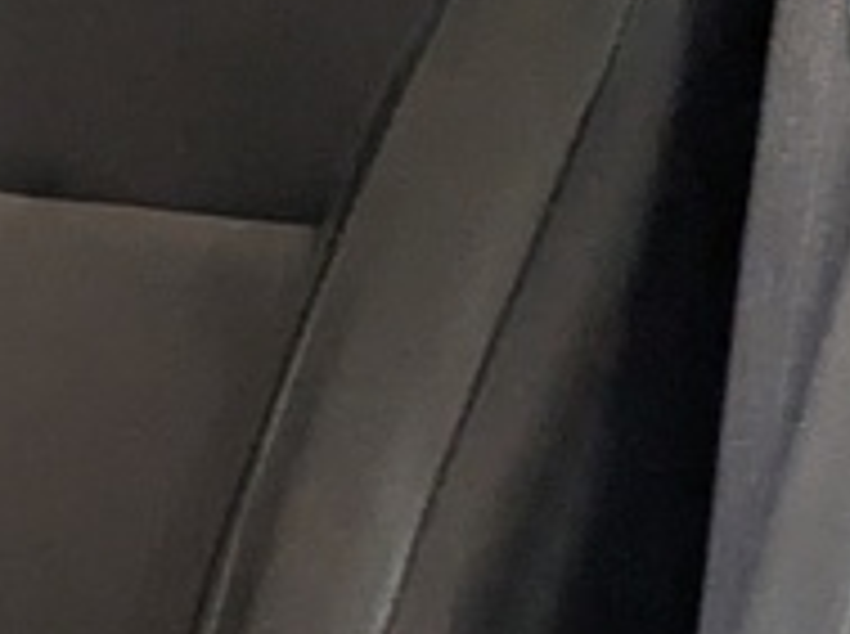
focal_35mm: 76
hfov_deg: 15.6
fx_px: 1863
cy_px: 333
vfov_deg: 19.3
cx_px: -1124
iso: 55
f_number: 2.2
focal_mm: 1.83
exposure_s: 1/30
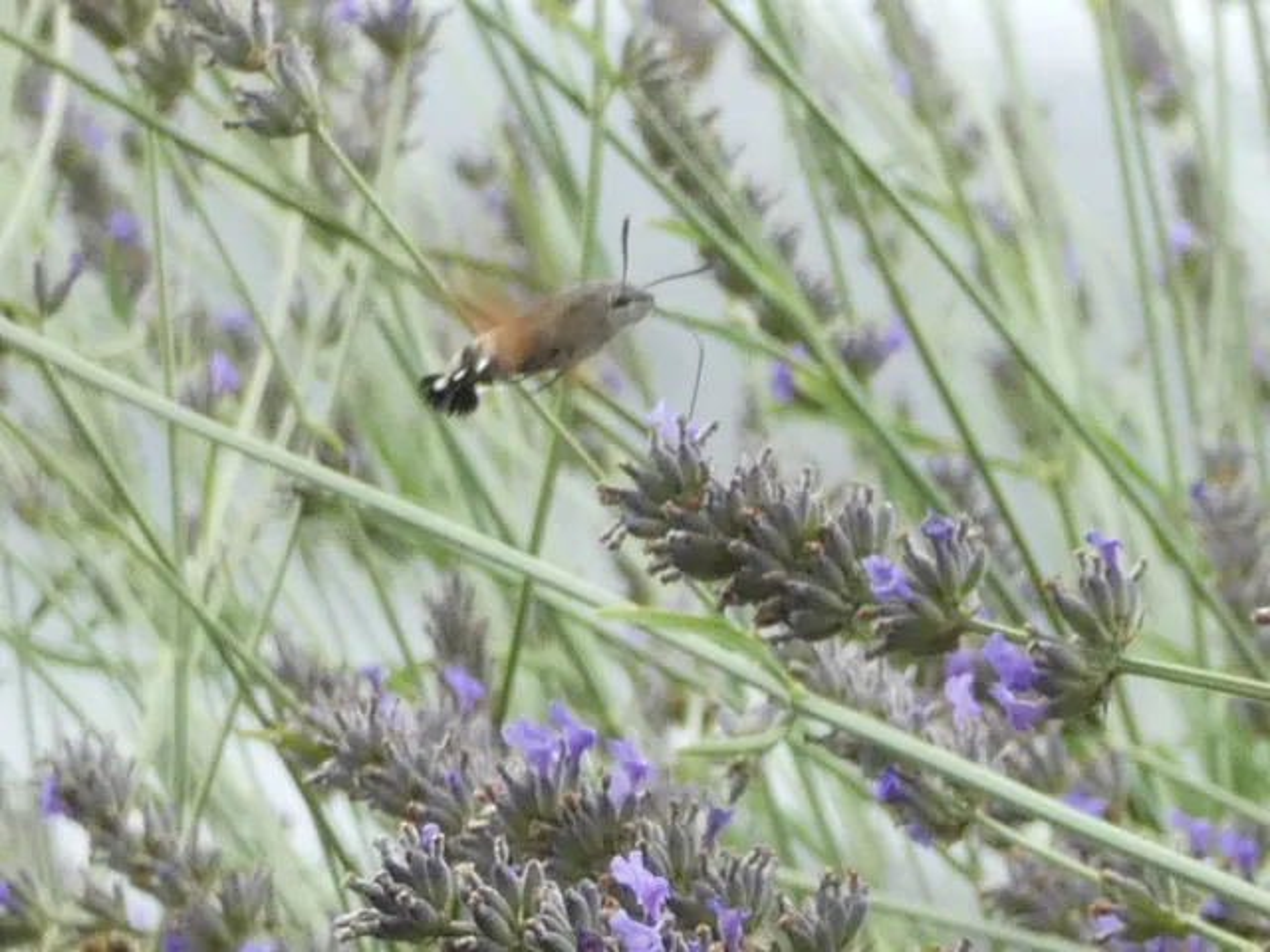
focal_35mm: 115
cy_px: 476
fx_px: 4219
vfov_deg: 12.9
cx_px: 635
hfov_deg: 17.1
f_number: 5
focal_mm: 20.5
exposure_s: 1/80
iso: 160
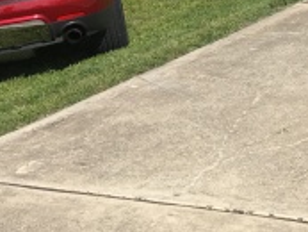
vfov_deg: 13.2
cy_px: -98
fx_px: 953
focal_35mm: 107
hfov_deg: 17.1
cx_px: 420
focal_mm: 4.15
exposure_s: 1/1923
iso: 25
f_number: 2.2
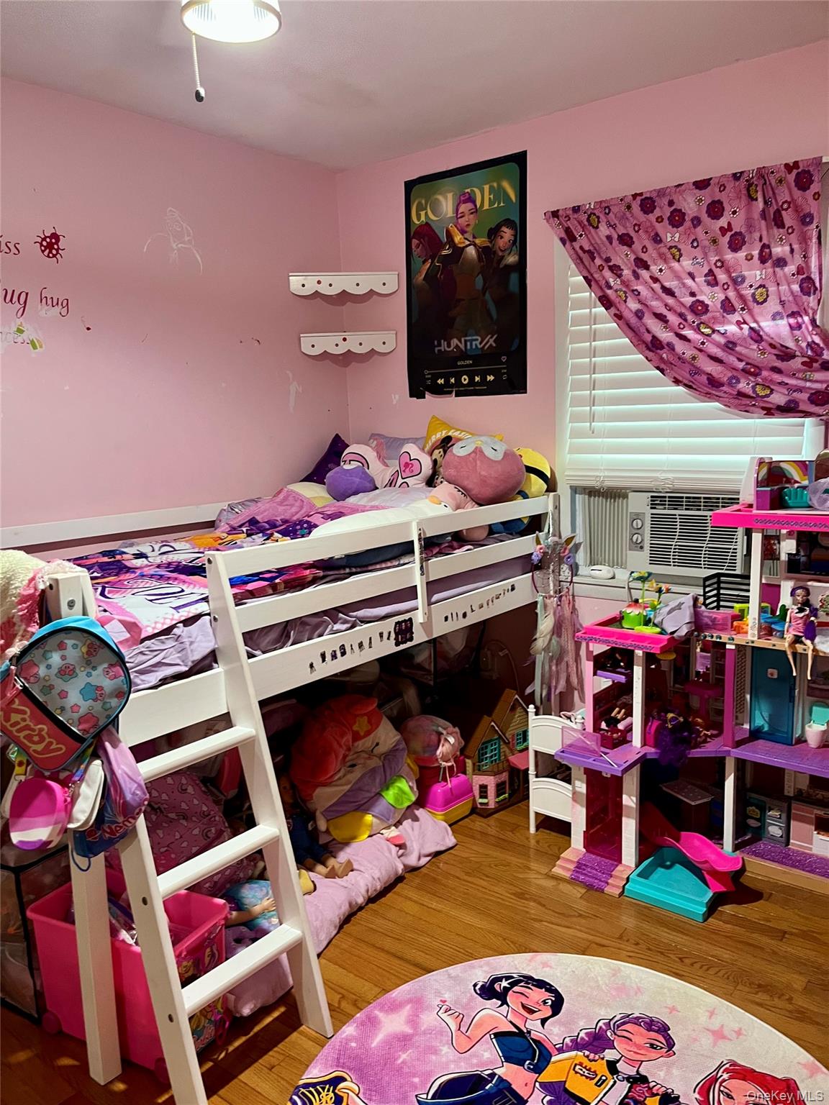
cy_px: 552
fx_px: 830
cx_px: 414
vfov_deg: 67.3
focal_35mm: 26
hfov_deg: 53.1
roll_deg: +2.1
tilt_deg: -11.2
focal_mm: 5.1
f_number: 1.6
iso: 250
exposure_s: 1/60
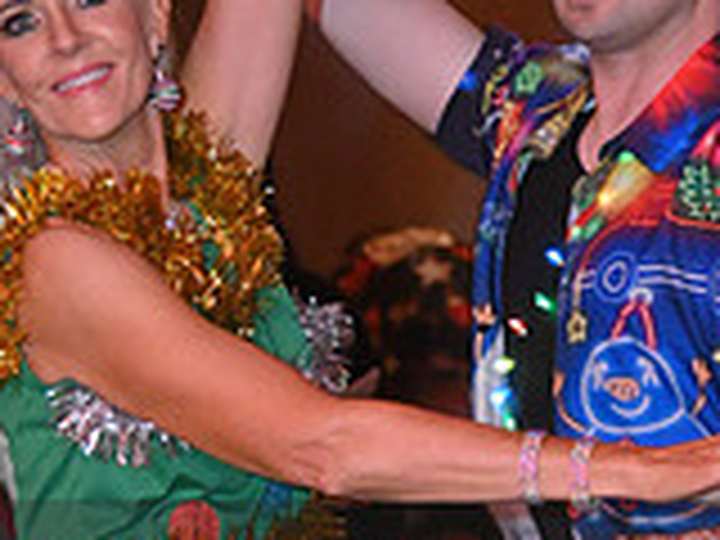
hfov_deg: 8.7
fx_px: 4722
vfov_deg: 6.5
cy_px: 652
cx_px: 479
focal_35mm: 227
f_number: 4
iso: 4000
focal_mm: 65
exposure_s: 1/100
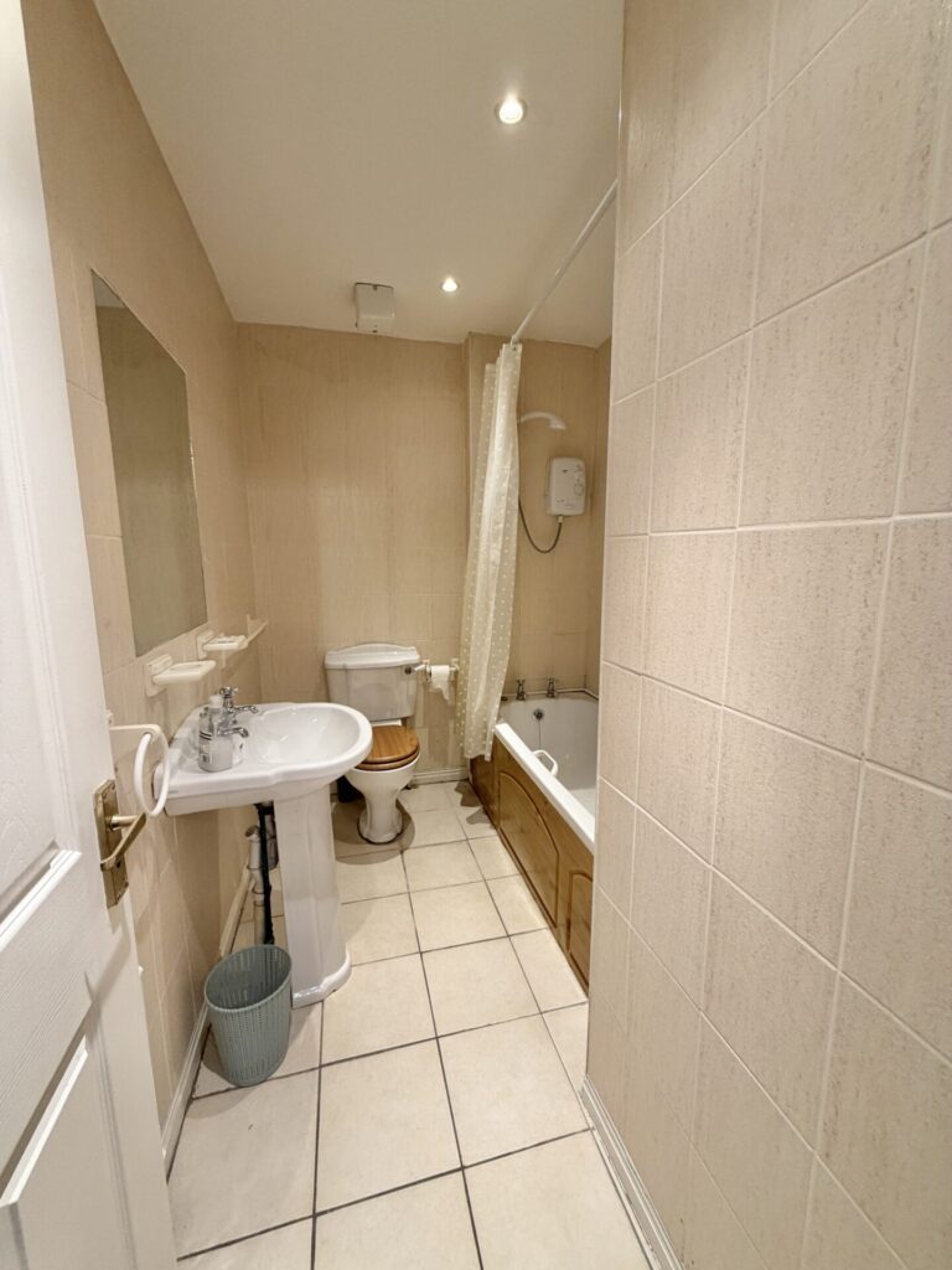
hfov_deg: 85.7
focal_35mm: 14
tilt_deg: -9.7
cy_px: 635
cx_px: 476
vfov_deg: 102.1
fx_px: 513
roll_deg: -0.5
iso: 200
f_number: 2.2
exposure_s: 1/50
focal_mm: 2.22
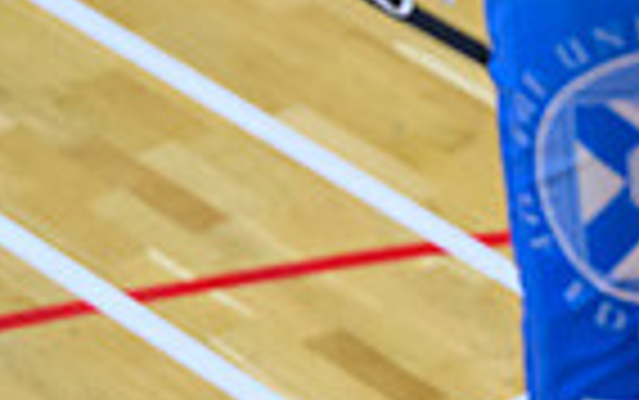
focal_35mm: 413
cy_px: -38
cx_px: 1292
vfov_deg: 3.2
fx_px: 7198
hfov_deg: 5.0
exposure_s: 1/1000
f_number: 2.8
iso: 4000
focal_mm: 99
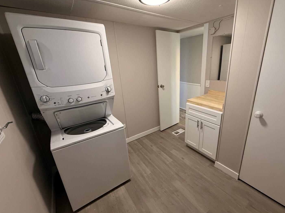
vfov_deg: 78.1
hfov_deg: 94.1
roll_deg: +2.1
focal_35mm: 16
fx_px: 132
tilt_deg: -17.7
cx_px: 159
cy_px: 106
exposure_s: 1/120
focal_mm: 2.22
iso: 320
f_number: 2.2
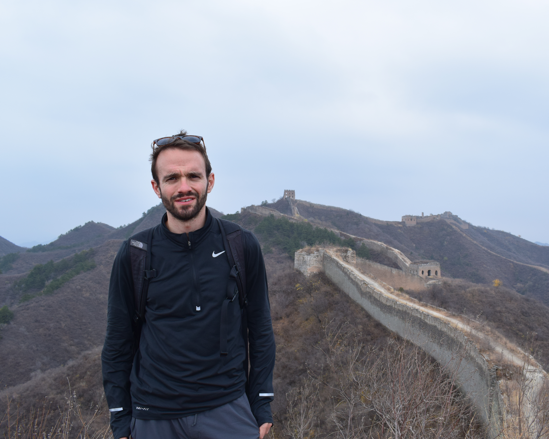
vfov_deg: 43.4
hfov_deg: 52.6
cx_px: 318
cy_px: 220
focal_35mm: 34
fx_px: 552
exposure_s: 1/200
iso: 400
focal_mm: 20
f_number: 10
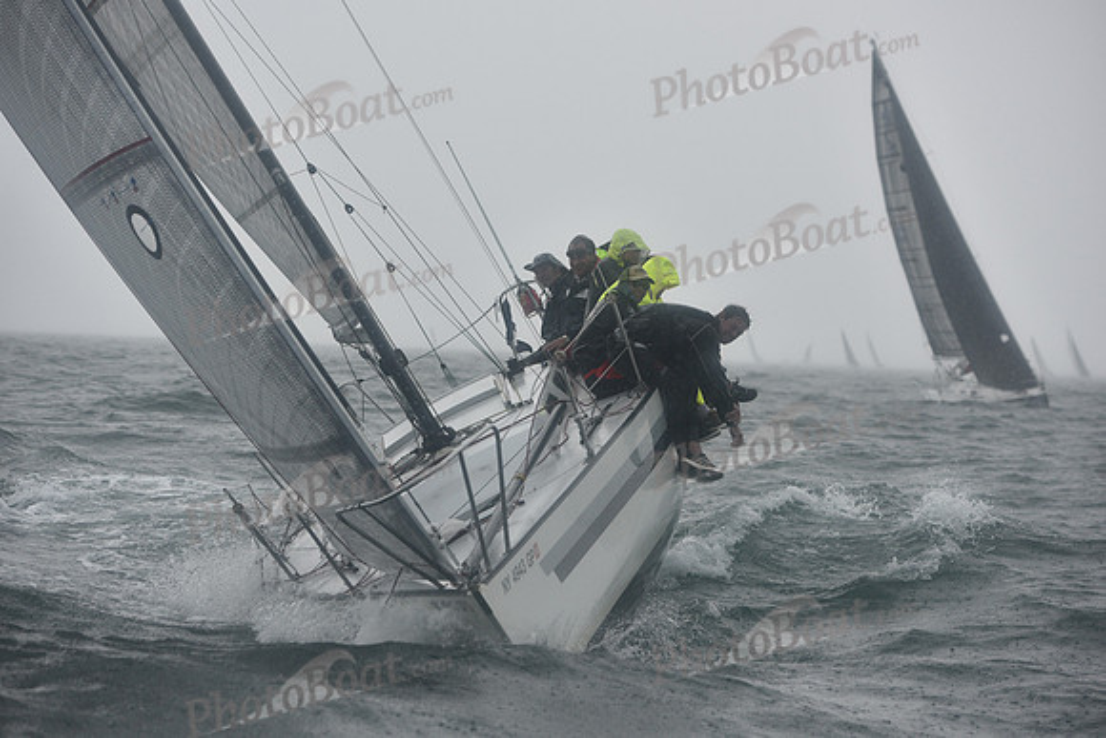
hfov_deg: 17.6
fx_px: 3564
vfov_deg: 11.8
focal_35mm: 116
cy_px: 369
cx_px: 553
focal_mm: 116
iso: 400
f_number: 4
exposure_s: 1/640
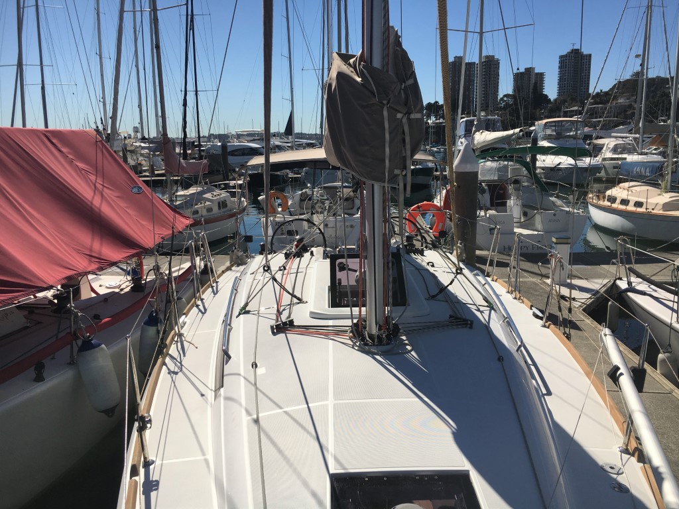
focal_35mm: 29
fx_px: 569
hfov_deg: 61.7
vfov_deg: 48.2
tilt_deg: -10.1
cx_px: 340
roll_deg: +2.3
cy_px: 254
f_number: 2.2
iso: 25
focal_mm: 4.15
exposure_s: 1/3663
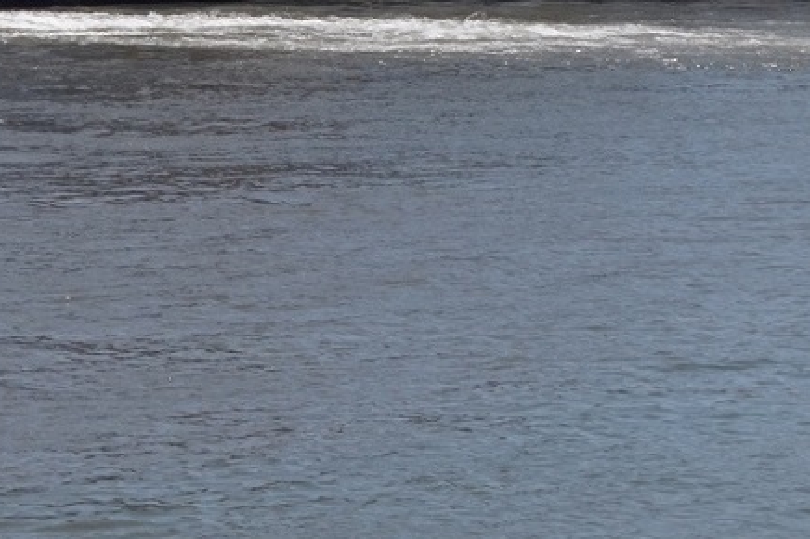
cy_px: -308
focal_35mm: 279
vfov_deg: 4.9
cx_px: -242
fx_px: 6266
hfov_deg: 7.3
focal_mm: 55
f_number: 22
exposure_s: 1/100
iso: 200
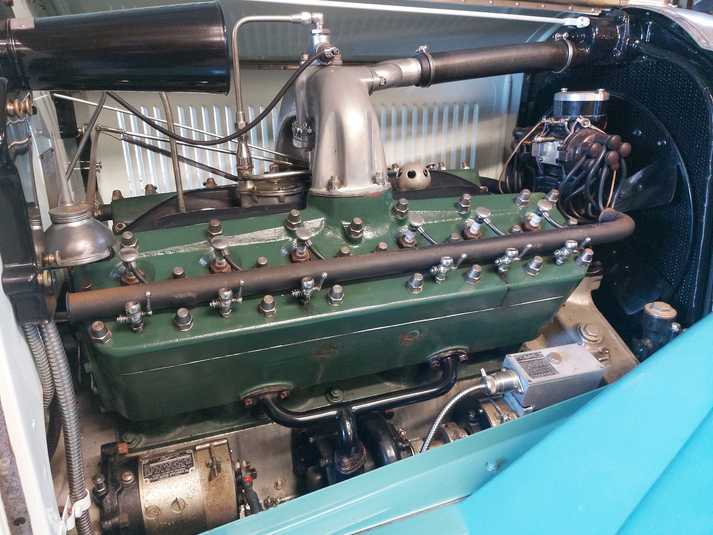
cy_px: 268
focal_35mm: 26
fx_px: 536
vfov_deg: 53.1
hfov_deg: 67.3
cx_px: 356
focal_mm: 3.92
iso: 800
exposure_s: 1/25
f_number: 1.7
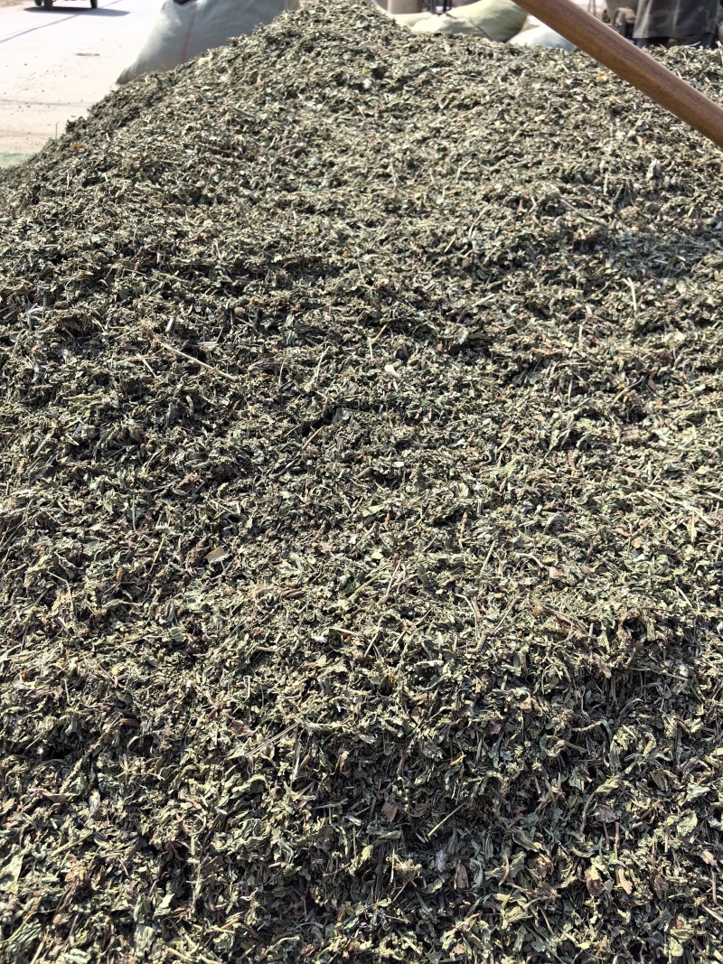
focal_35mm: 27
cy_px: 482
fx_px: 752
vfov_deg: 65.3
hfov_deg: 51.3
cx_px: 362
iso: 50
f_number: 2
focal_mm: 6.35
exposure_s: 1/2591
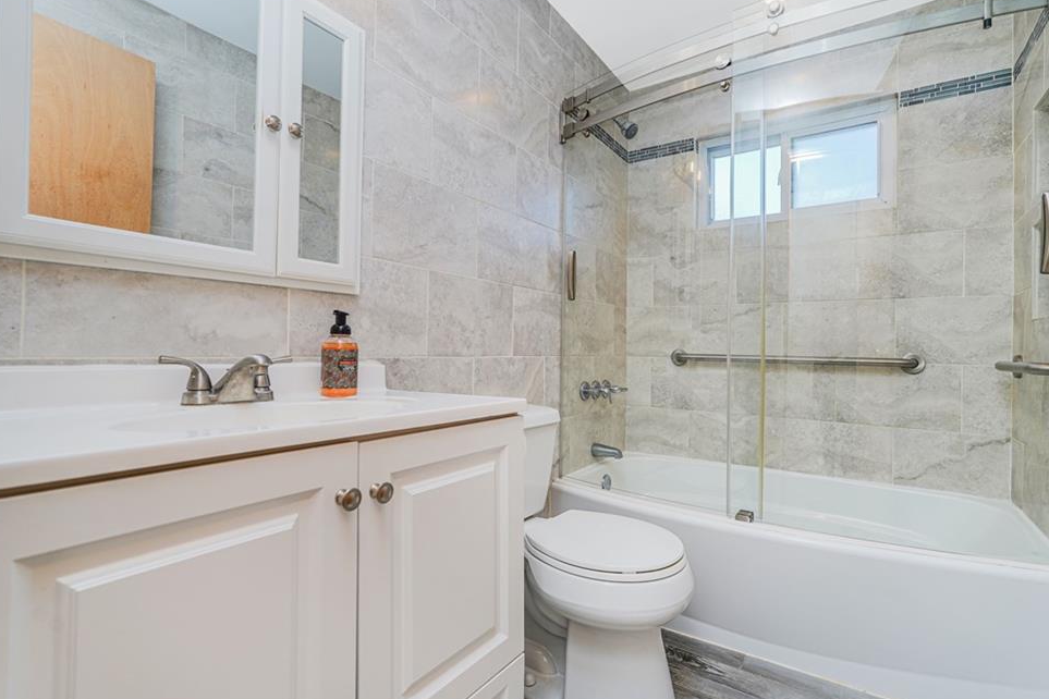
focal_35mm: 17
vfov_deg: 70.4
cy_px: 338
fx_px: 495
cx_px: 544
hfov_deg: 93.2
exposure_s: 1/60
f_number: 5.6
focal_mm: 16
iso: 64
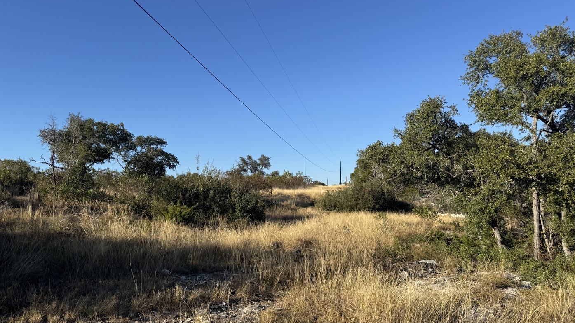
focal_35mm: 27
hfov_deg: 69.9
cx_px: 290
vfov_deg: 42.6
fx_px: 412
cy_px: 199
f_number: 1.78
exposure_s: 1/3597
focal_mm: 6.76
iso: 80
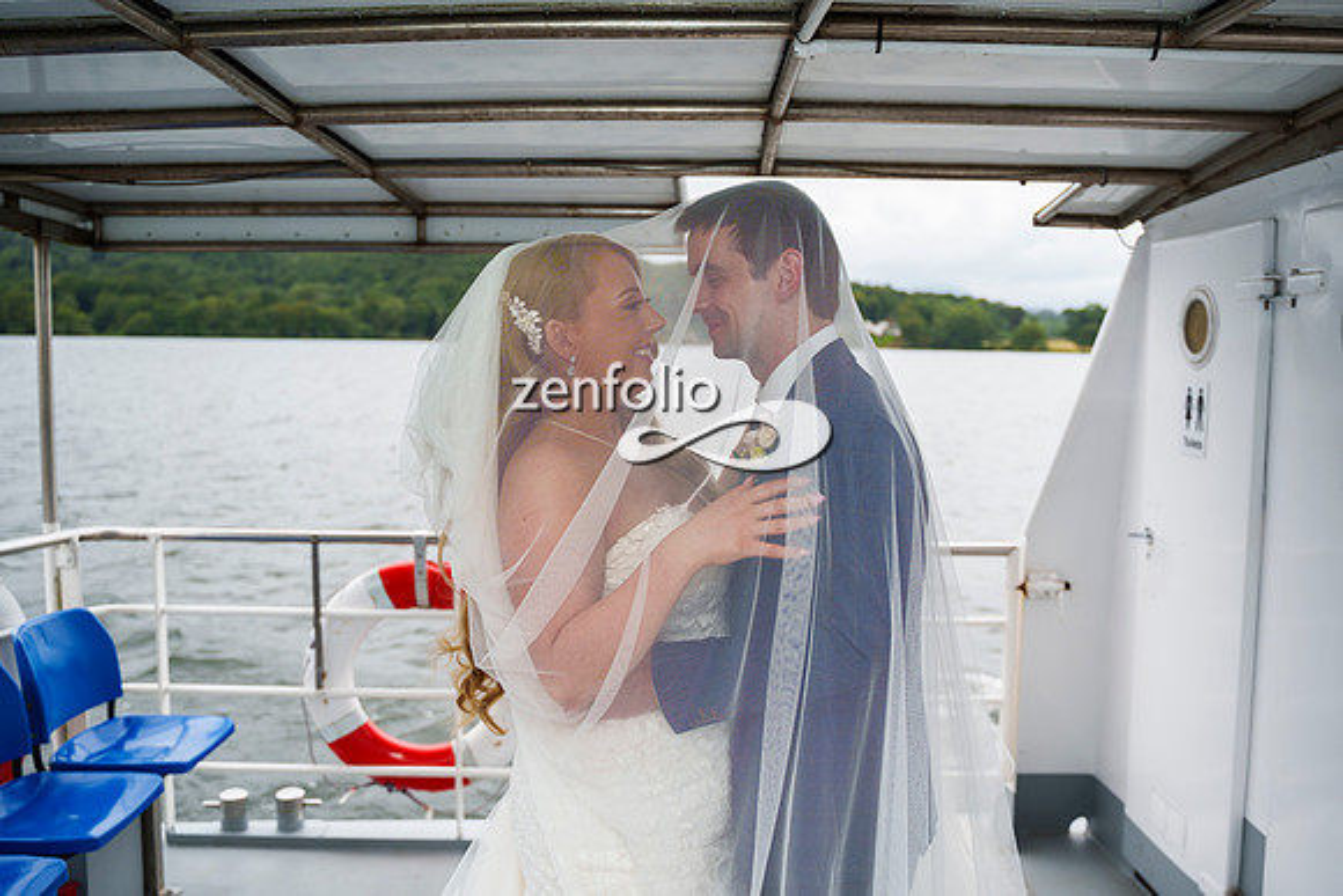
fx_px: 1119
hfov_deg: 61.9
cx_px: 687
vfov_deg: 43.6
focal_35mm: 30
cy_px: 425
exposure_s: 1/250
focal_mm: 28
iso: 250
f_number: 2.8
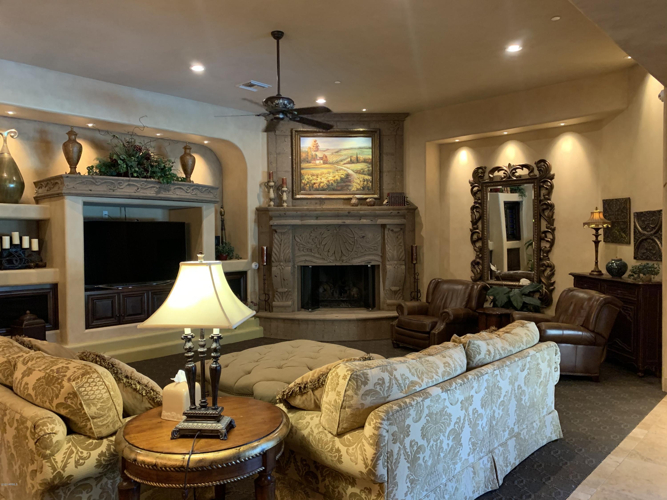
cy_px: 250
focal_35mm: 26
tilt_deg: -0.7
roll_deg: +1.2
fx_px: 501
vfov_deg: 53.1
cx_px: 334
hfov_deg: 67.3
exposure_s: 1/30
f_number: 1.8
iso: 320
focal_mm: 4.25
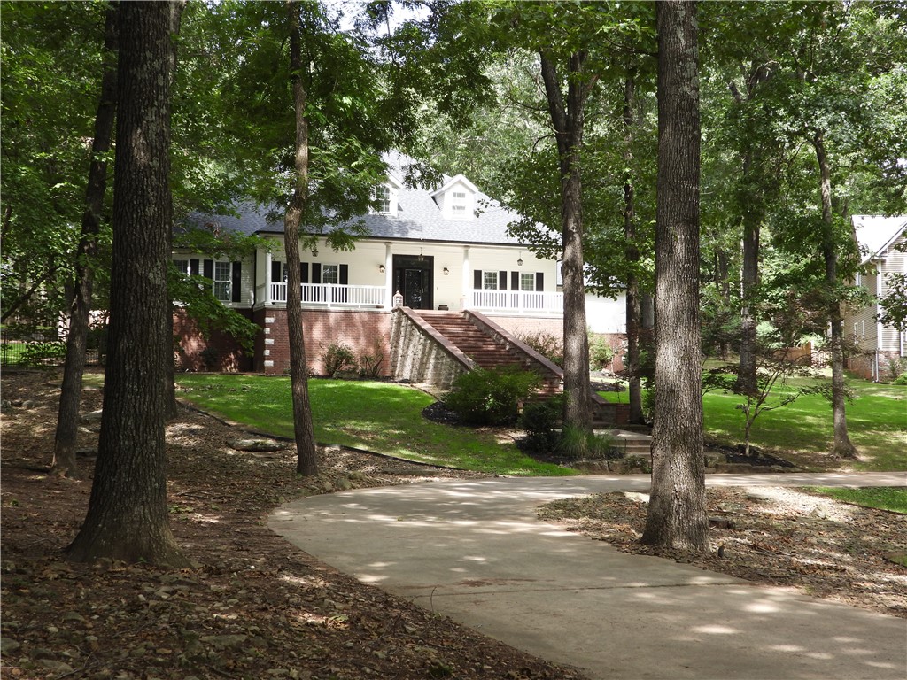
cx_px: 454
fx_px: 1231
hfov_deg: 40.4
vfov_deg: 30.9
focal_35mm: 47
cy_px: 340
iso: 100
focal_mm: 8.5
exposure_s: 1/160
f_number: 3.2
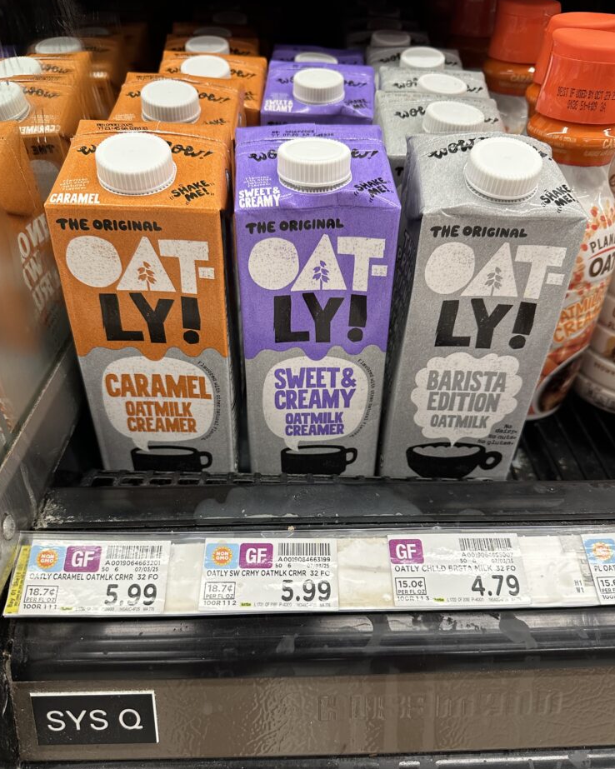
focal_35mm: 26
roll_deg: -0.5
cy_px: 420
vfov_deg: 65.9
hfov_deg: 54.9
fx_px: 592
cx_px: 313
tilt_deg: -36.6
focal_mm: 6.86
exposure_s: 1/121
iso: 200
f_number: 1.78
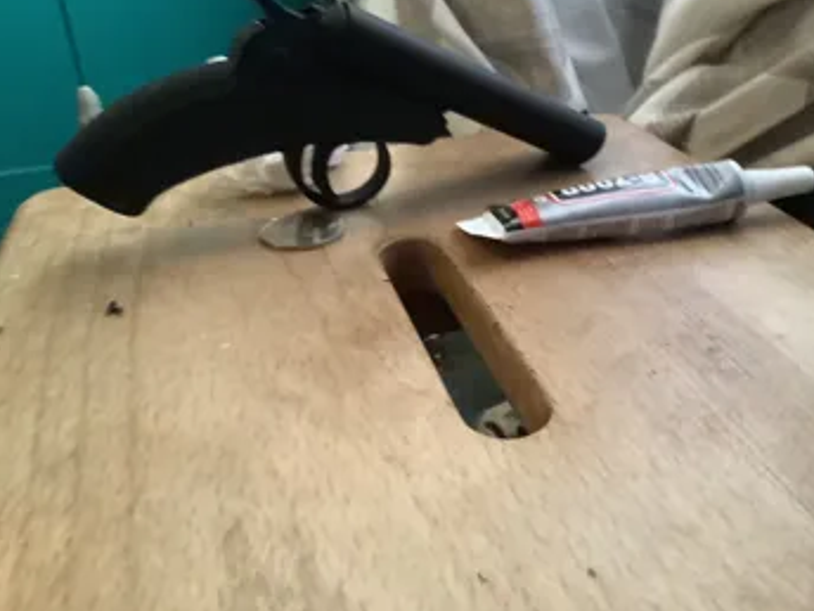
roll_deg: +4.7
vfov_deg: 39.6
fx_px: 847
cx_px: 435
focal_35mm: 36
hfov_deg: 51.3
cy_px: 261
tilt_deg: -27.2
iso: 640
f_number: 2.4
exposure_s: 1/30
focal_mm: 3.3
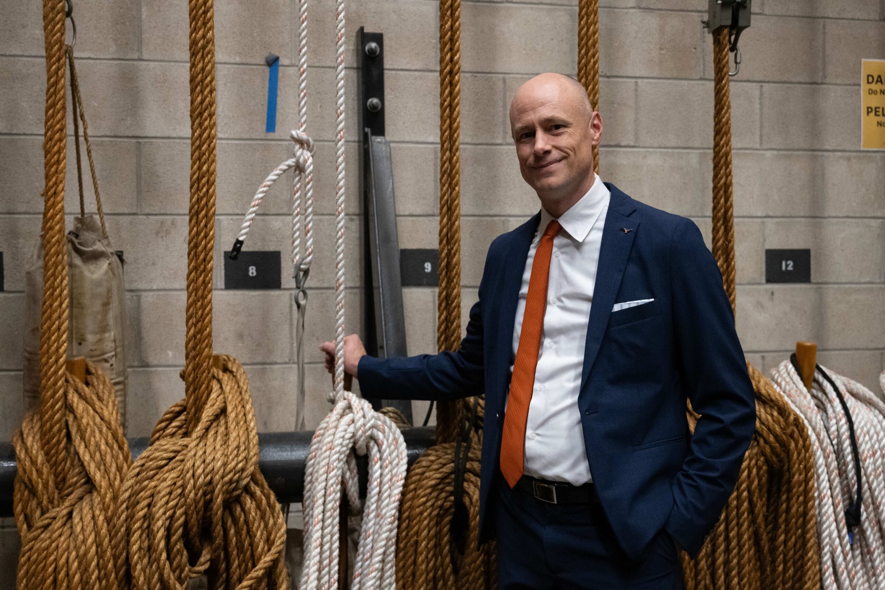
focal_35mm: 42
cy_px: 295
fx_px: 1032
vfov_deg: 31.9
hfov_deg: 46.4
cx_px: 442
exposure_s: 1/250
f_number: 4
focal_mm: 42
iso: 8000
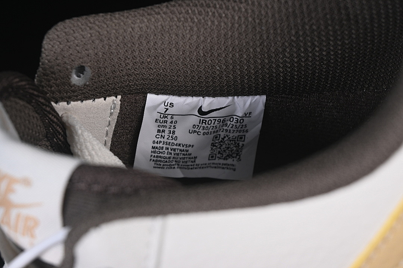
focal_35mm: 75
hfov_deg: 27.0
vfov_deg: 18.2
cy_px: 134
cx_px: 202
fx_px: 840
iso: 160
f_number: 7.1
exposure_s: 1/80
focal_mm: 50
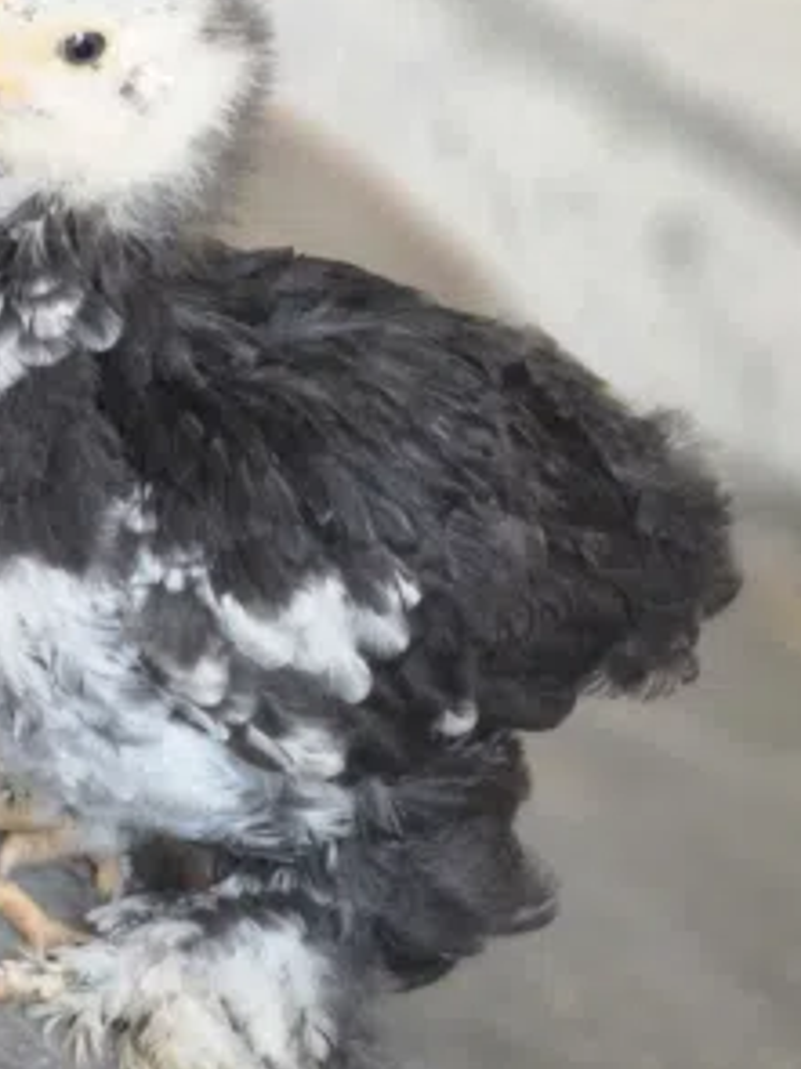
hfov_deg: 9.5
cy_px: 409
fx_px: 4817
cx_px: 286
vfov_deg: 12.7
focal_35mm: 156
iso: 250
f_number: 3.4
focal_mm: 18.6
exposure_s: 1/50
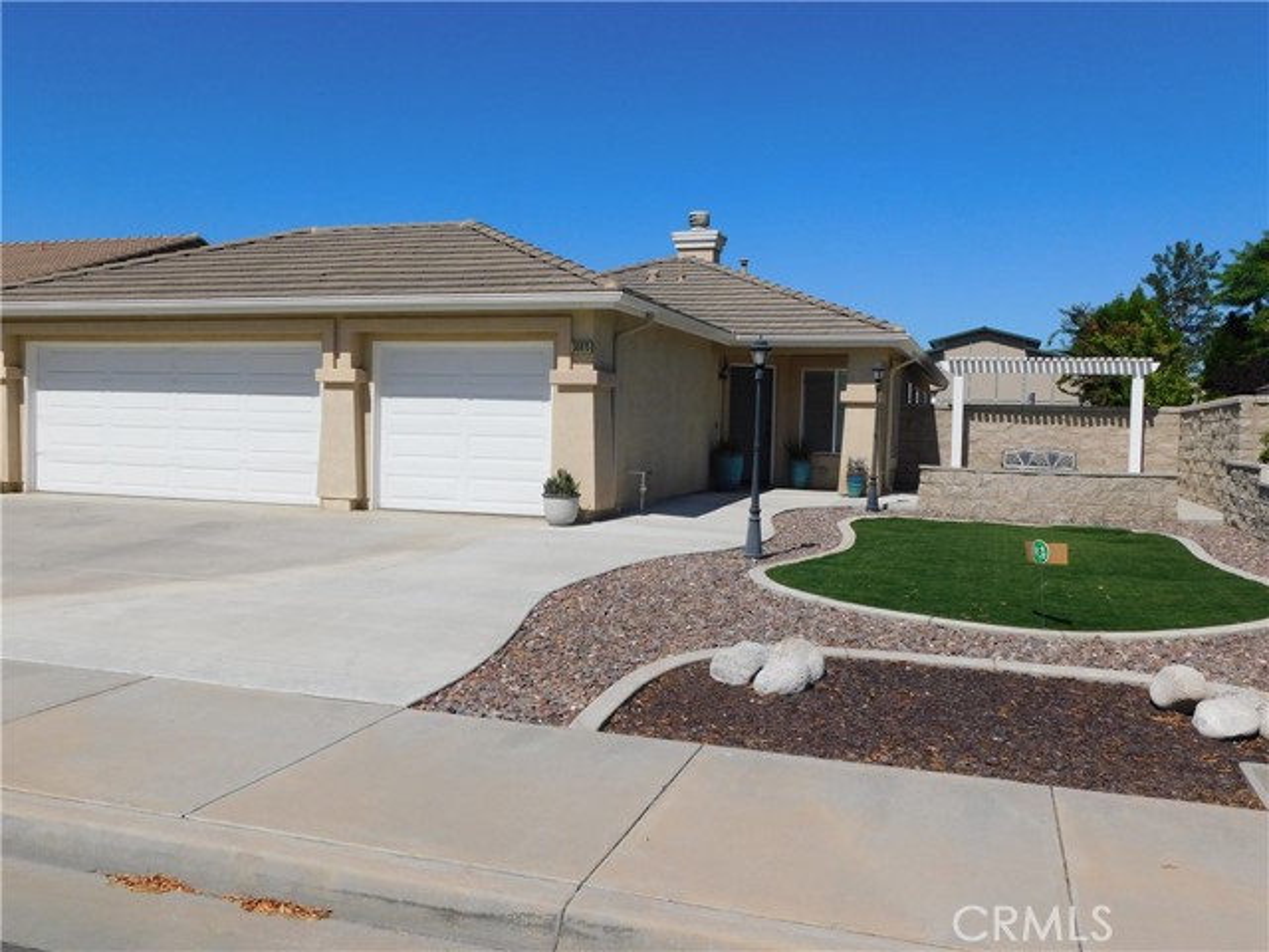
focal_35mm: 30
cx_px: 634
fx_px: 1100
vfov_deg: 46.8
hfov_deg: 60.0
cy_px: 476
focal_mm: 5.3
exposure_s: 1/800
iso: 125
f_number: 6.4
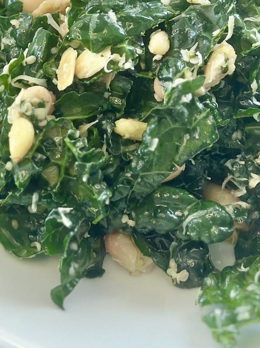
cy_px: -31
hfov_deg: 13.1
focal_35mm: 113
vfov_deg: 16.9
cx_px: 141
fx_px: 1132
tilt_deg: -64.1
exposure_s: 1/163
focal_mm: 6.86
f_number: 1.78
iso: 125
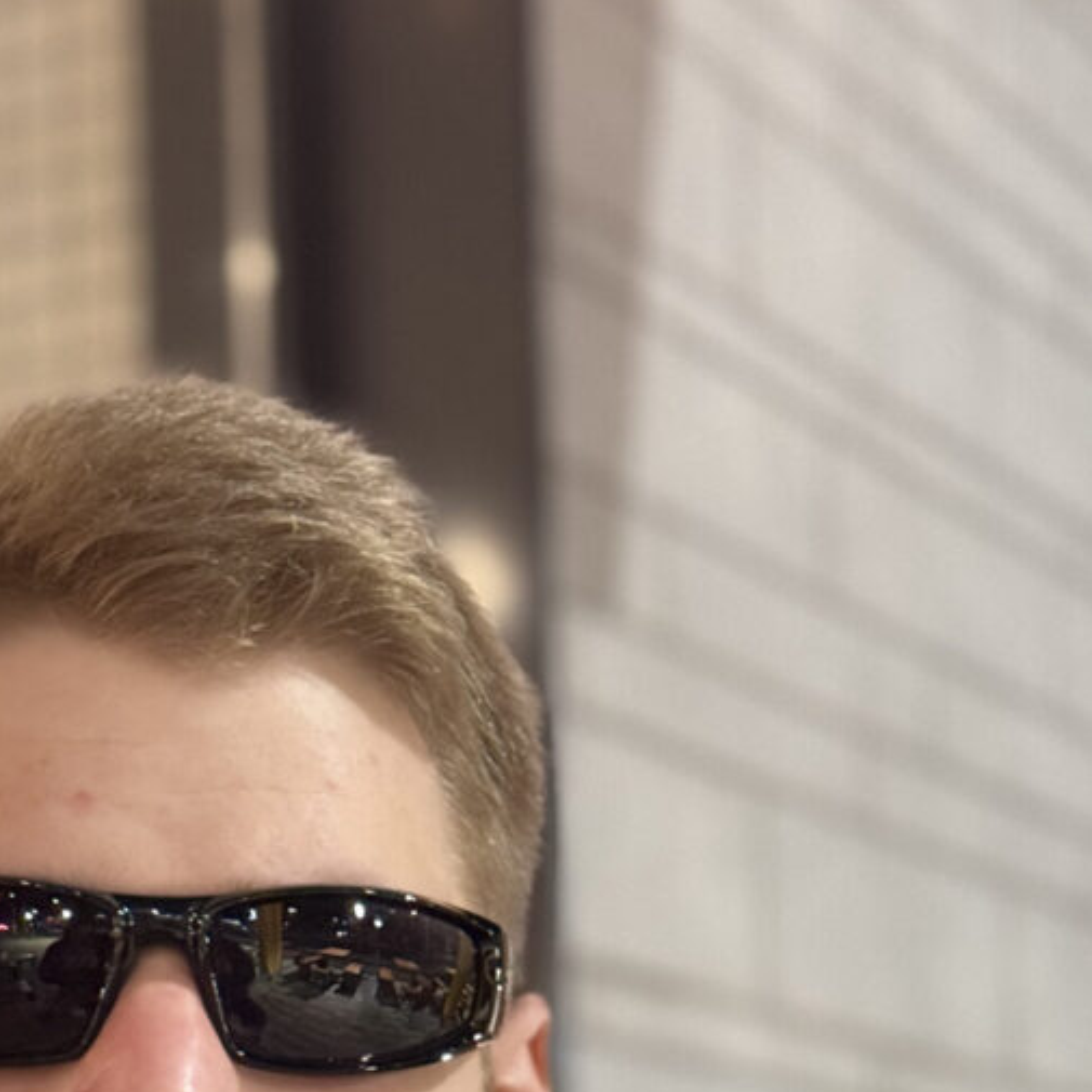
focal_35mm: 112
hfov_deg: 15.5
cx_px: 262
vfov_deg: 15.1
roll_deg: +1.4
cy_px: 1214
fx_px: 3997
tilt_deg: +5.9
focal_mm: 6.76
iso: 1000
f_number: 1.78
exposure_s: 1/20
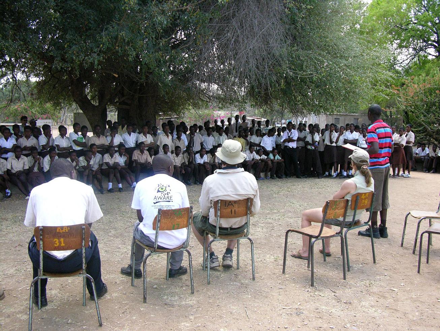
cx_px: 220
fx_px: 445
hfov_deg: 52.6
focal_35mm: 35
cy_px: 166
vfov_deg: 40.7
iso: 200
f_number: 2.8
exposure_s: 1/500
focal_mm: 8.9
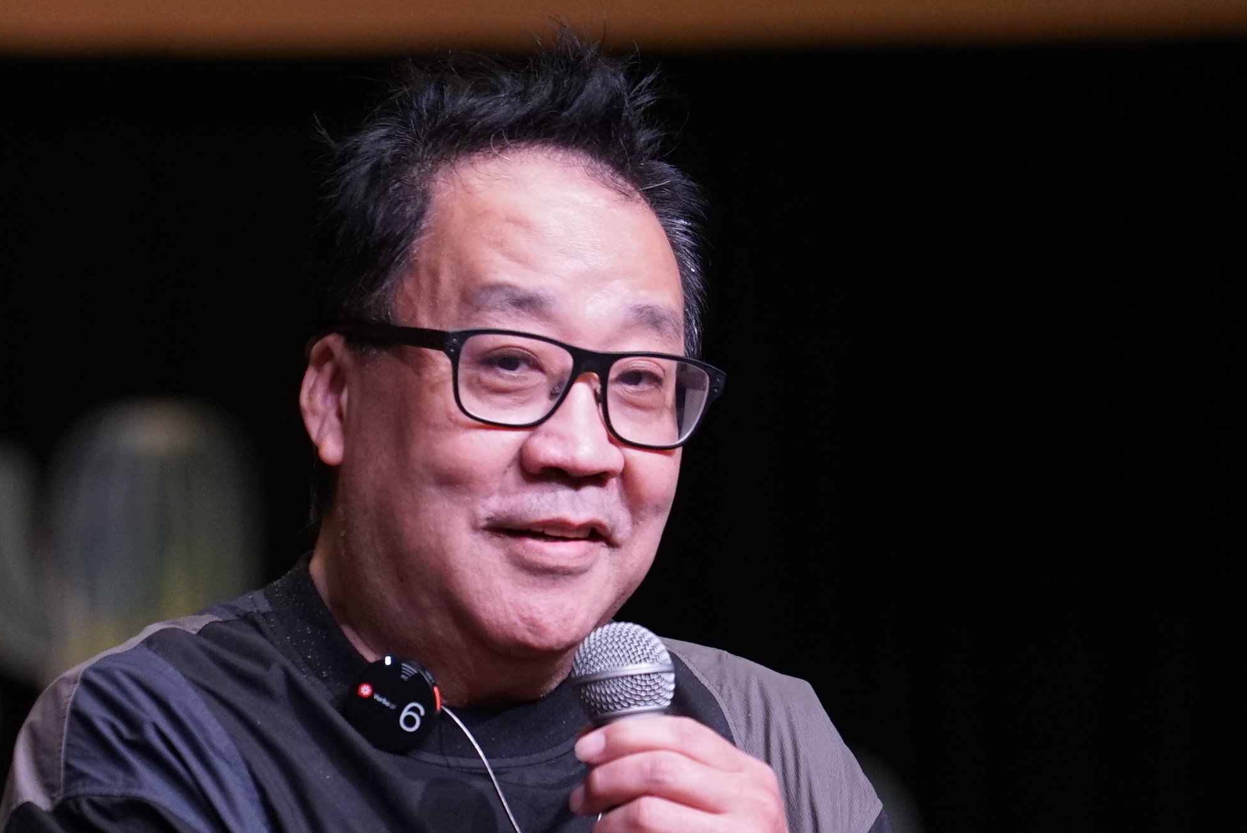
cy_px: 714
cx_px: 475
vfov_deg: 3.2
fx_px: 14935
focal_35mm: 431
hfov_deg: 4.8
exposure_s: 1/200
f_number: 4
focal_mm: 200
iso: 3200
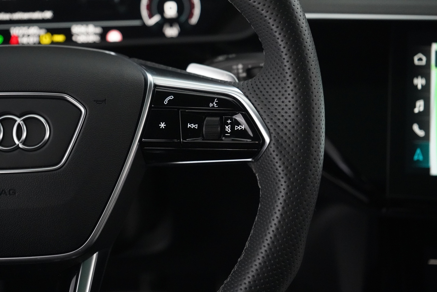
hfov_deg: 32.4
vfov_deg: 21.9
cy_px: 146
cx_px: 218
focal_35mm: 62
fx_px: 753
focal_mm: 62
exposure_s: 1/60
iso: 12800
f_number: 5.6
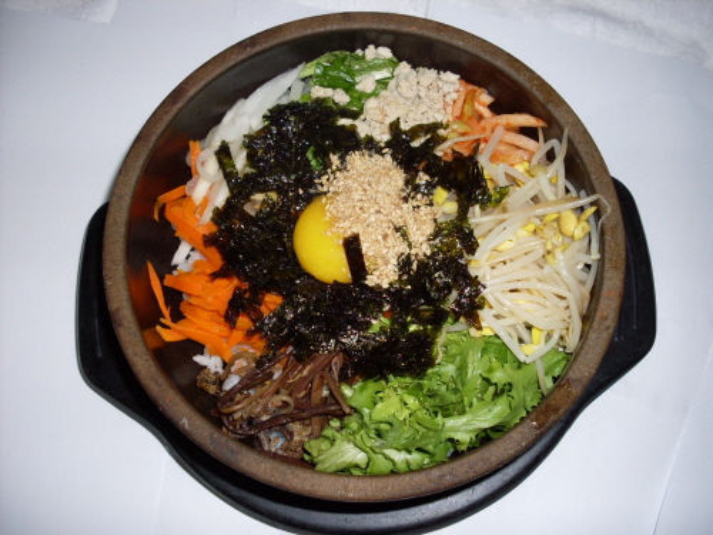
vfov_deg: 37.7
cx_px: 356
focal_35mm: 38
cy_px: 268
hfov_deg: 49.0
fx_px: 783
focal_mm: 6.3
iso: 100
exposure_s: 1/45
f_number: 2.8
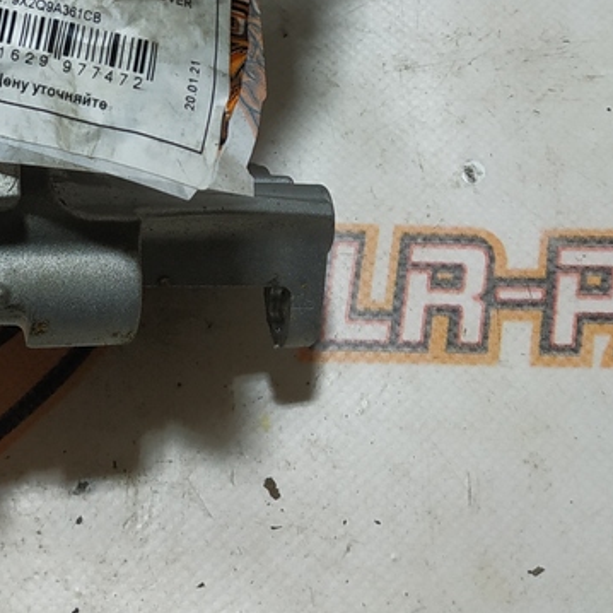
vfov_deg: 22.5
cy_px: -118
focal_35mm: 71
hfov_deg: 23.9
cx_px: 106
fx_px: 1422
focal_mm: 3.94
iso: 160
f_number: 1.9
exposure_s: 1/100
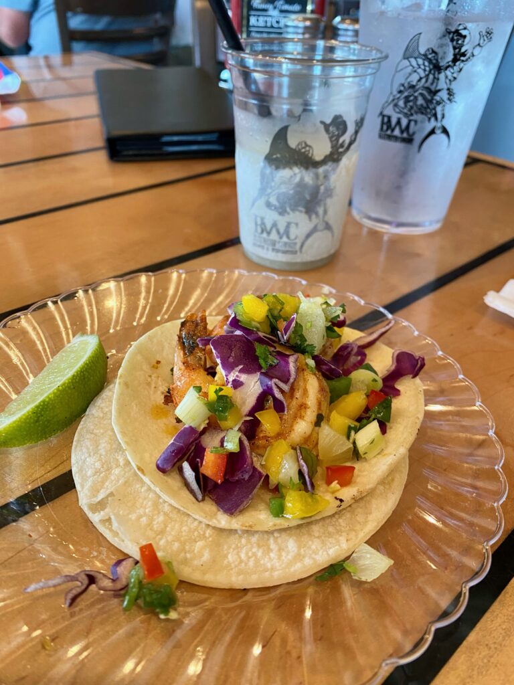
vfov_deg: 67.3
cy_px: 342
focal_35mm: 26
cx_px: 257
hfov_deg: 53.1
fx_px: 515
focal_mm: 4.25
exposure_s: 1/60
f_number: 1.8
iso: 200
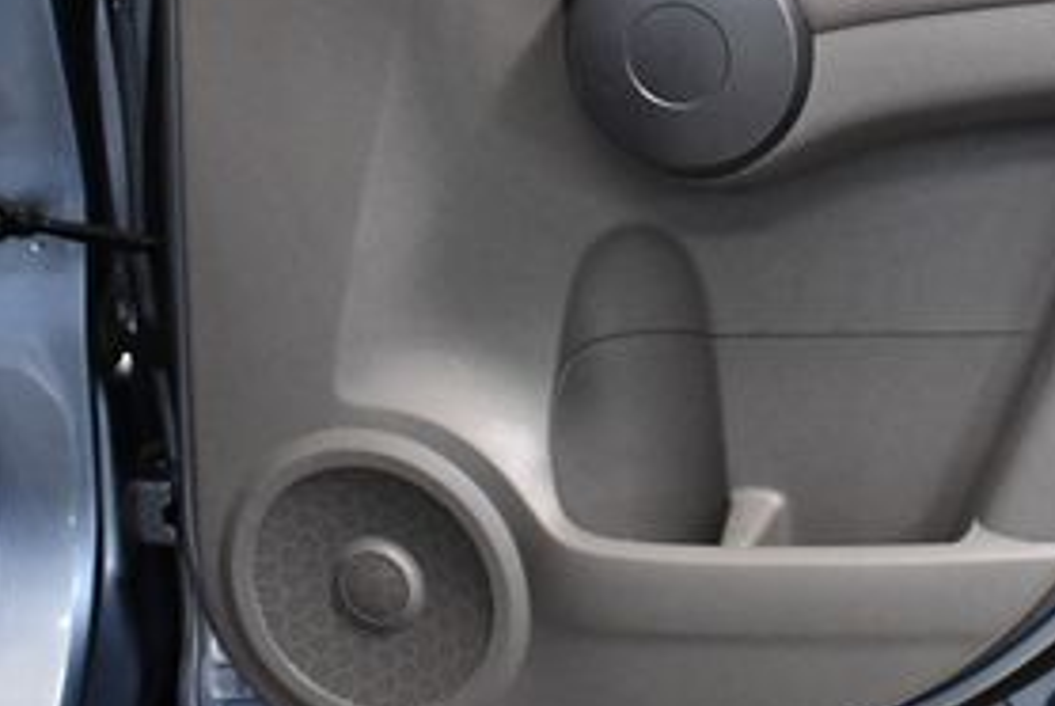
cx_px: 960
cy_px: 84
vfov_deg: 16.3
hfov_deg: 23.8
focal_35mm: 83
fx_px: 2435
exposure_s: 1/125
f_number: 3.5
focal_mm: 18
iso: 3200
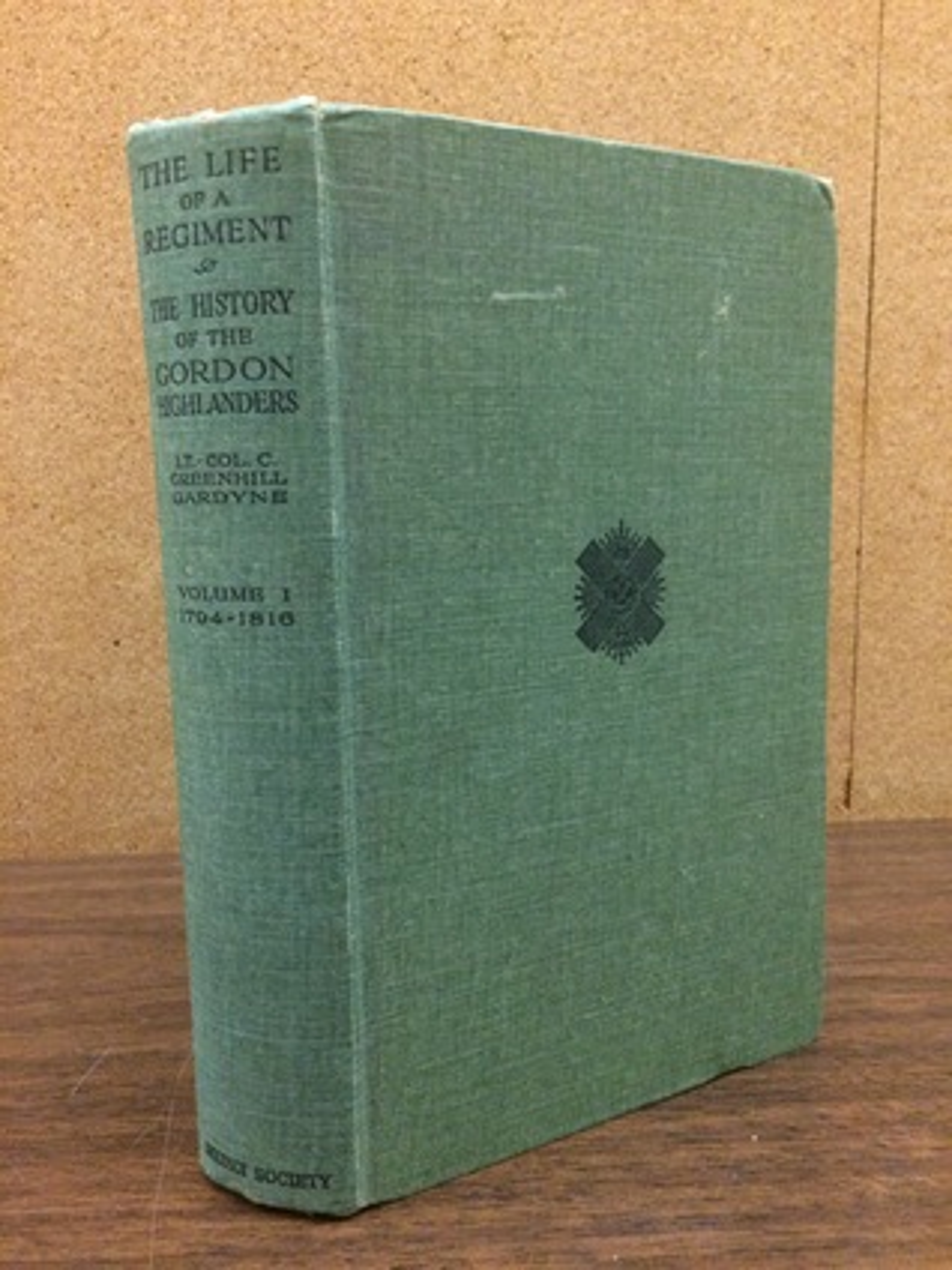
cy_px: 635
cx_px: 476
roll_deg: +1.6
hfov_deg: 48.2
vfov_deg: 61.7
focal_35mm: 29
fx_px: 1063
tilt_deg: -9.5
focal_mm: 4.15
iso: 320
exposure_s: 1/15
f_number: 2.2
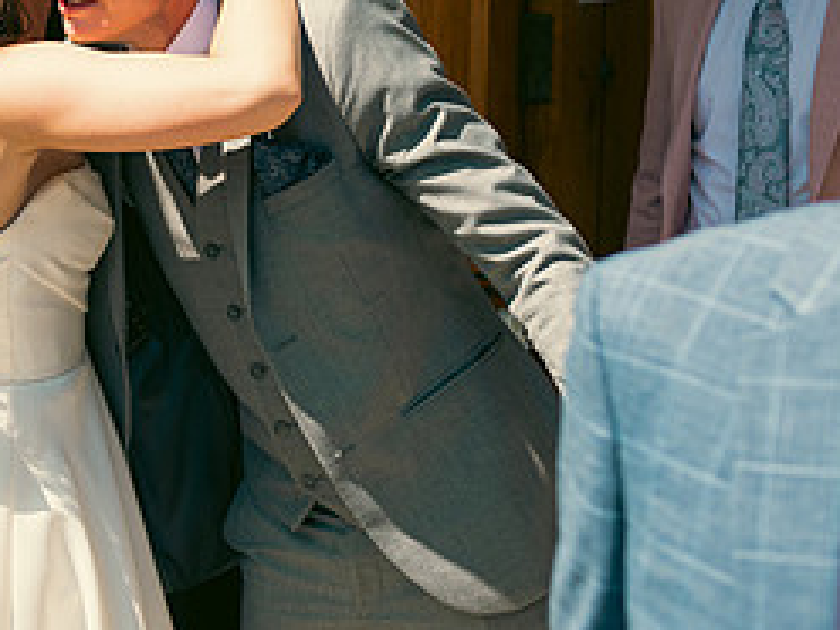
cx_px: 207
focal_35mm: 90
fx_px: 2184
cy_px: 76
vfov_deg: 16.2
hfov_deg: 21.6
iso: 100
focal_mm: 40
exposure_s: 1/800
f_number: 3.5
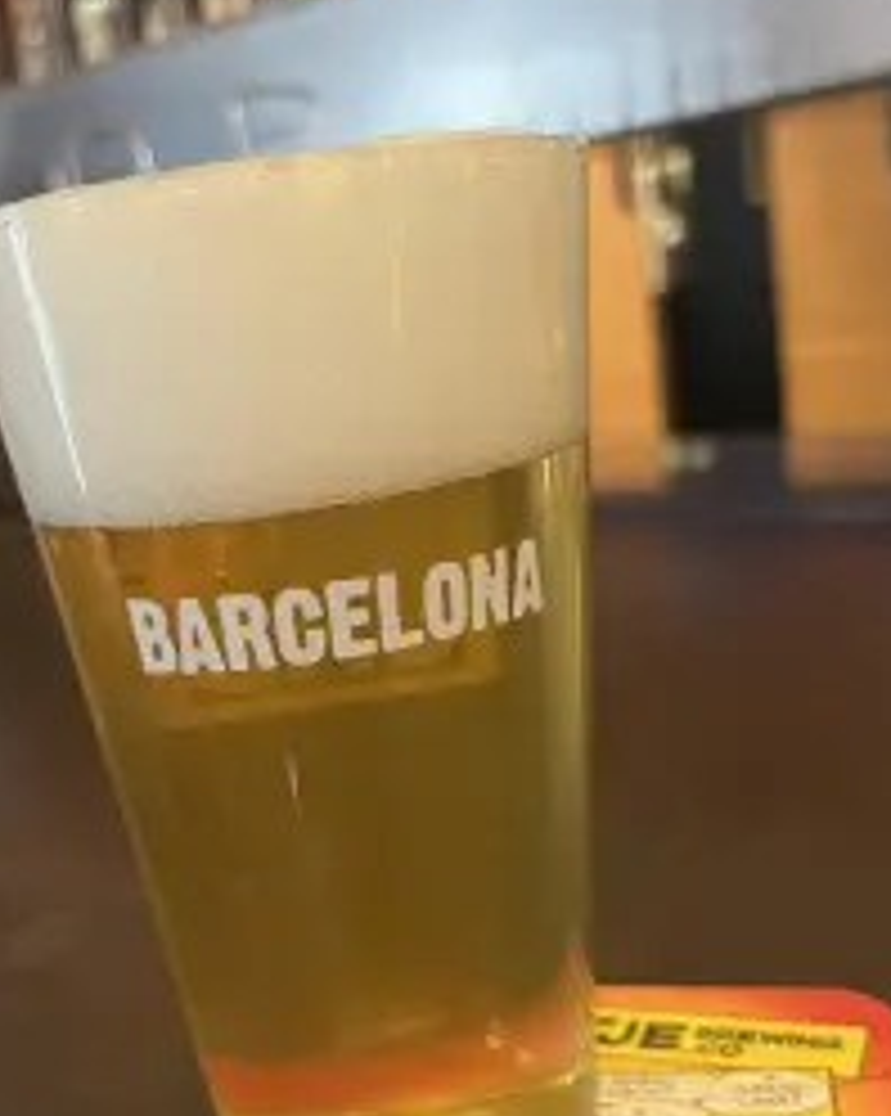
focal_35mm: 41
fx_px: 1353
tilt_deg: -17.1
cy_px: 688
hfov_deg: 36.4
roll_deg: +8.7
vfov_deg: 44.5
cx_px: 441
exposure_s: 1/33
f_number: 1.6
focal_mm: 5.1
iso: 400
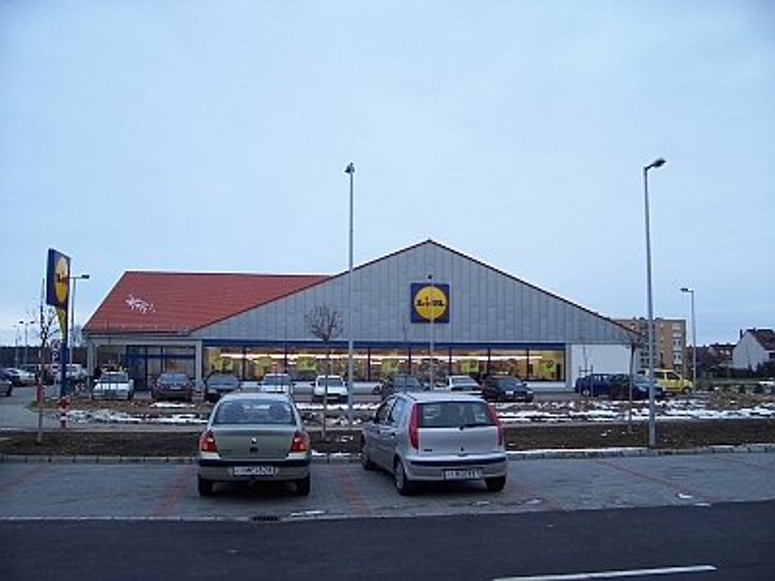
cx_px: 388
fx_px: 761
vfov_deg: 41.8
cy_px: 290
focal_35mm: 34
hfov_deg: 54.0
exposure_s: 1/125
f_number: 2.7
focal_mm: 5.6
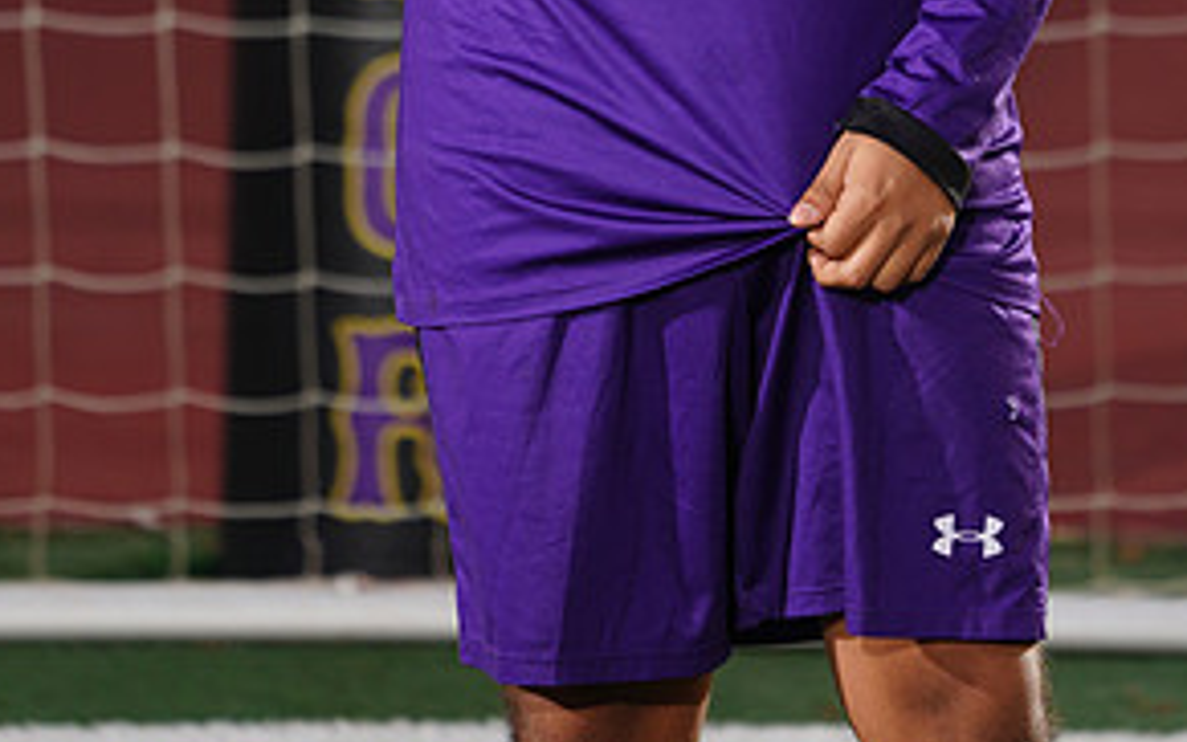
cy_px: -363
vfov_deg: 1.9
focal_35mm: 683
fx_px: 22099
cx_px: 667
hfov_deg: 3.1
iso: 200
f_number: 7.1
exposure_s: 1/200
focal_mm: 336
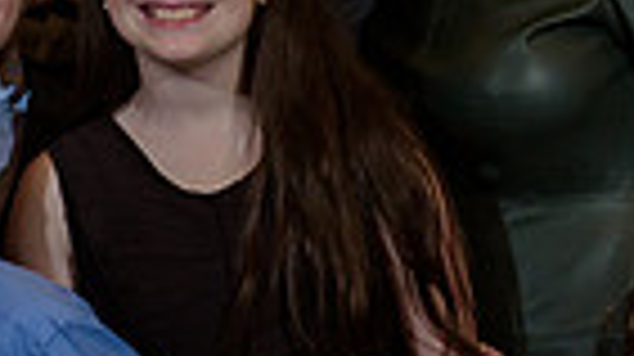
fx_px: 5257
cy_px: -87
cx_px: 191
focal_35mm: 313
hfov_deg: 6.9
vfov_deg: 3.9
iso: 1000
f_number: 5
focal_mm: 62
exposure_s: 1/125
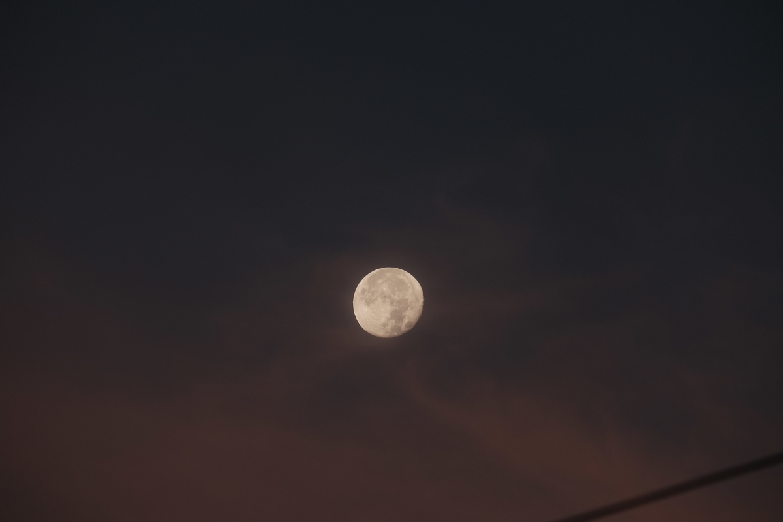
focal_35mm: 345
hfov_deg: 6.0
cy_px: 261
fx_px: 7503
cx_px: 392
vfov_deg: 4.0
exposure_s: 1/140
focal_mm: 230
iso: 160
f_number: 6.7
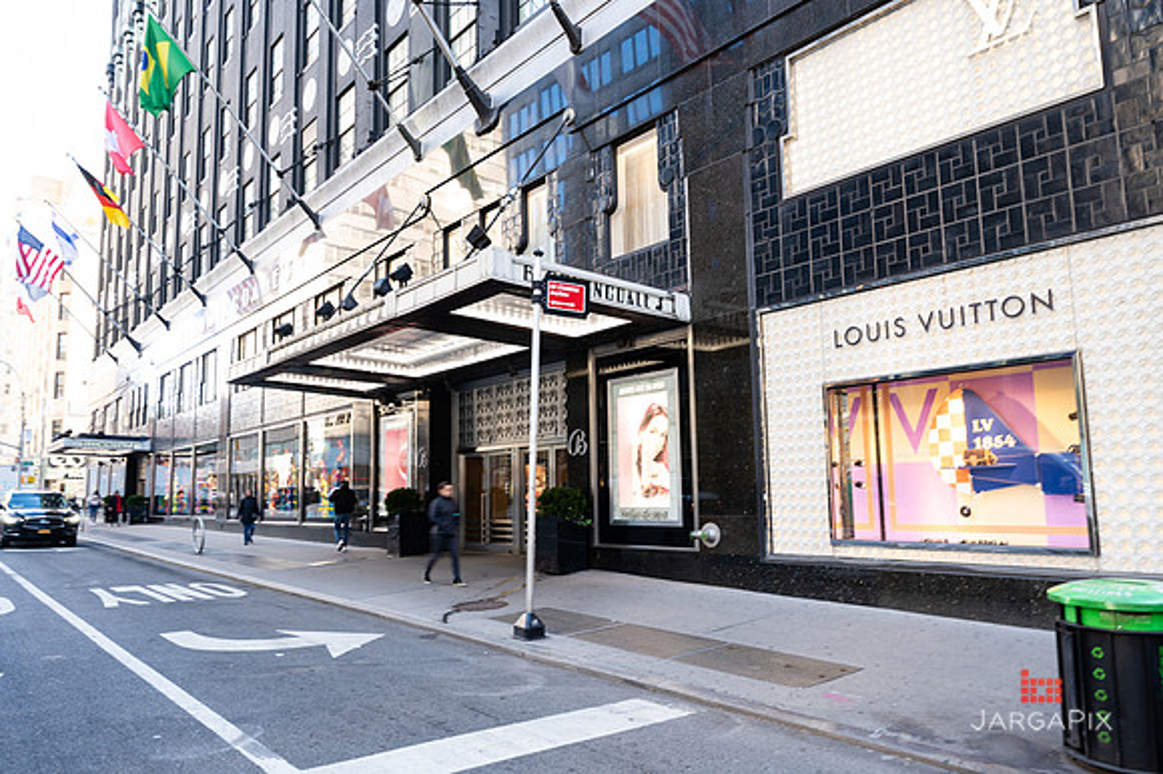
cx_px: 591
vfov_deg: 52.3
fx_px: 789
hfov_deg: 72.8
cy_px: 394
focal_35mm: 24
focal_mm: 24
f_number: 5
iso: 100
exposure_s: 1/15
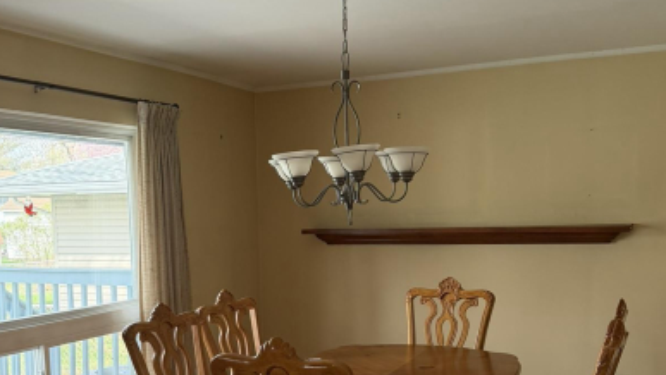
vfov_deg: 26.0
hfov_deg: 45.4
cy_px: 307
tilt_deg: -7.2
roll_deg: +1.9
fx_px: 795
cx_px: 308
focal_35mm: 45
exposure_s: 1/212
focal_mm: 6.76
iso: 200
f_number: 1.78
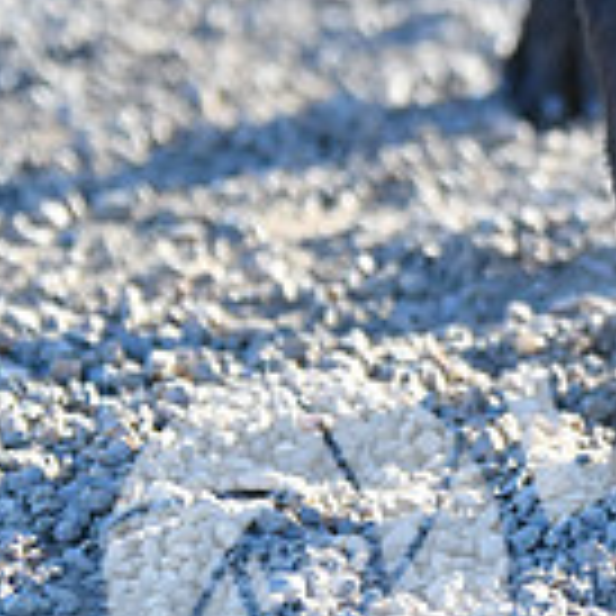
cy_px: 110
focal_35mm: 594
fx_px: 11959
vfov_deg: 2.9
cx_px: 1102
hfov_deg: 2.9
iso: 1000
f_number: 2.8
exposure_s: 1/4000
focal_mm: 110
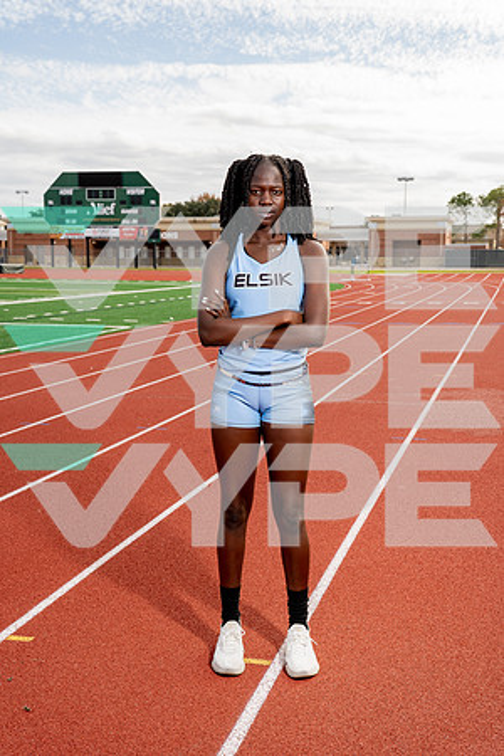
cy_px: 378
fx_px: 966
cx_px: 252
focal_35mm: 46
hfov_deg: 29.2
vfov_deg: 42.7
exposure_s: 1/250
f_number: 6.3
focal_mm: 46
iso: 160
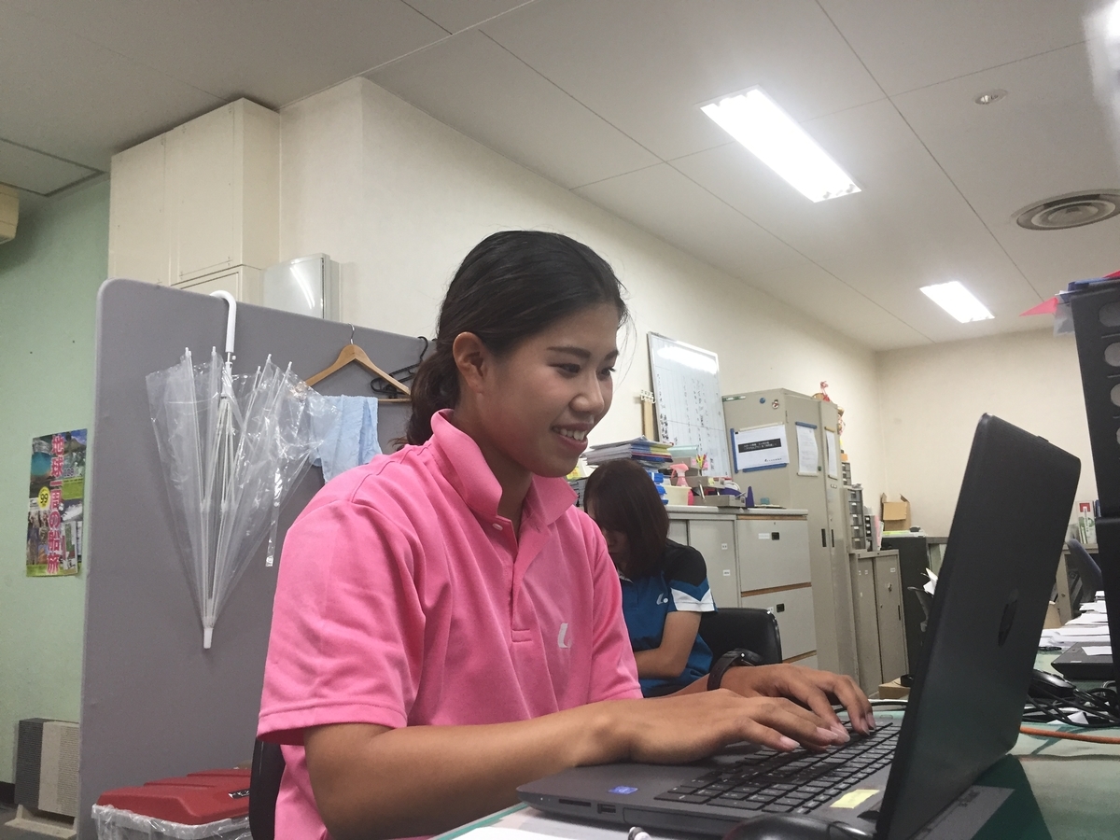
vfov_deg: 48.2
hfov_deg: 61.7
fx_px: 938
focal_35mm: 29
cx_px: 560
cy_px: 420
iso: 50
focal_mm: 4.15
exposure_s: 1/30
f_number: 2.2
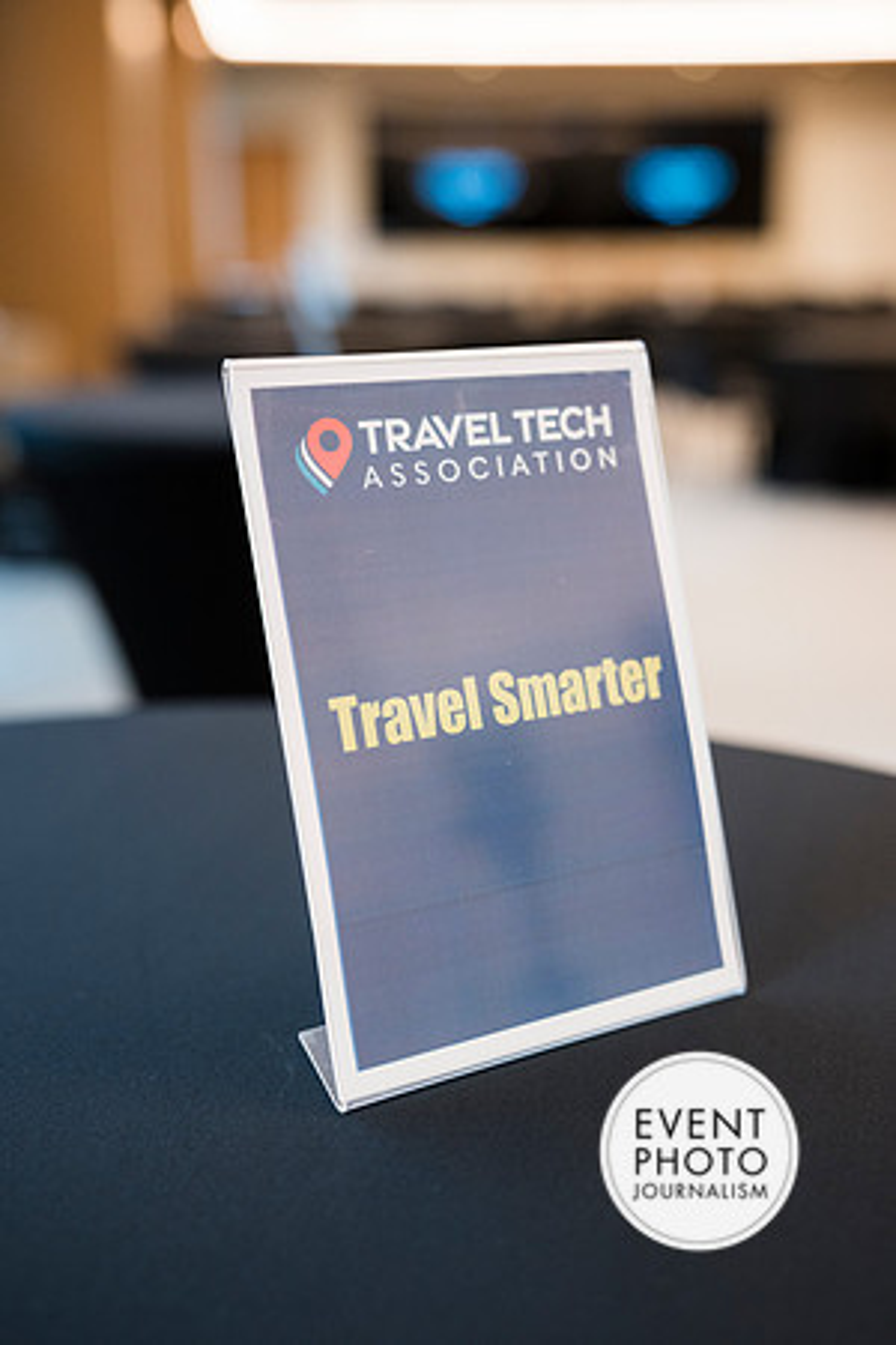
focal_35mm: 46
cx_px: 448
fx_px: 1717
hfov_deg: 29.2
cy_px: 672
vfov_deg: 42.7
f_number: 3.2
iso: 1100
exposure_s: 1/200
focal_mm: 46
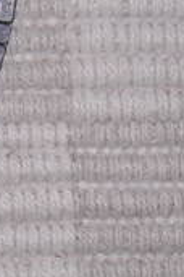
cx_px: -74
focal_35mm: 148
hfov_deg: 9.1
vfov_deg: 13.7
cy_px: 24
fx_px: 1135
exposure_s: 1/60.1
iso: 100
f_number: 5.6
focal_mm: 5.8
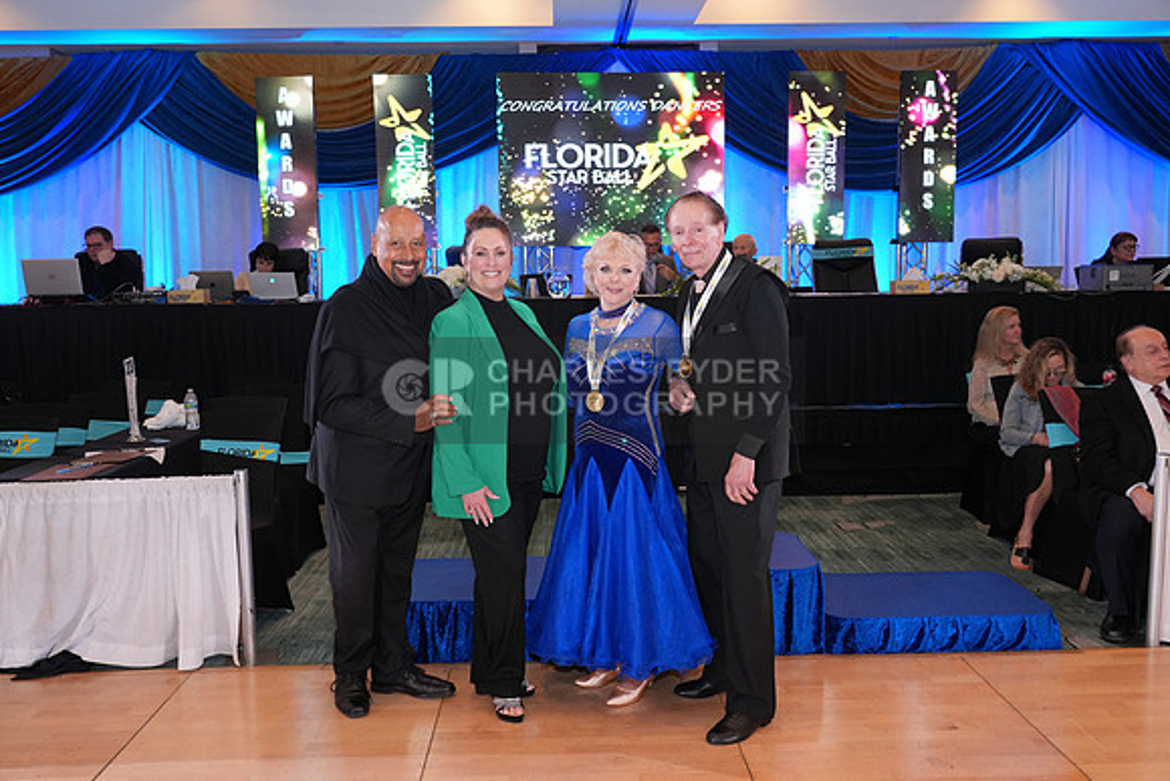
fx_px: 975
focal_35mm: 30
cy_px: 390
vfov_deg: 43.6
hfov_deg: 61.9
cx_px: 585
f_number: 4.5
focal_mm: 30
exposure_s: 1/200
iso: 2000
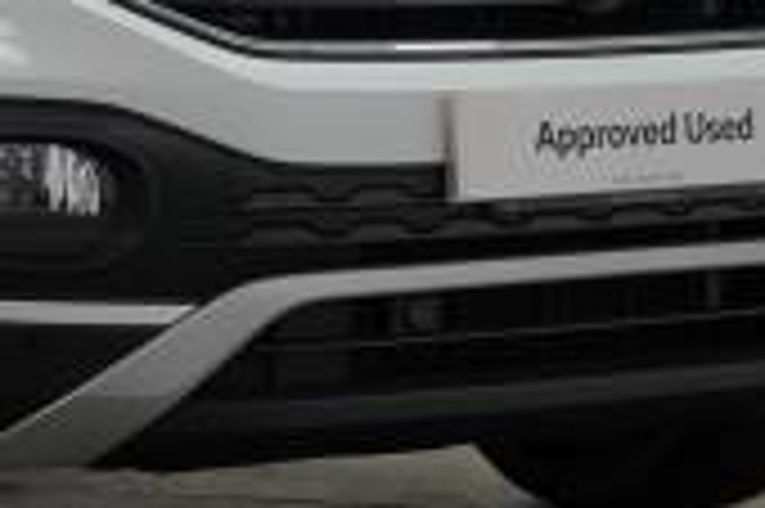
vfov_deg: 6.5
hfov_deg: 9.7
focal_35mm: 210
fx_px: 4466
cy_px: -85
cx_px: -144
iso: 800
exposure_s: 1/160
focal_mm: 55.9
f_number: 4
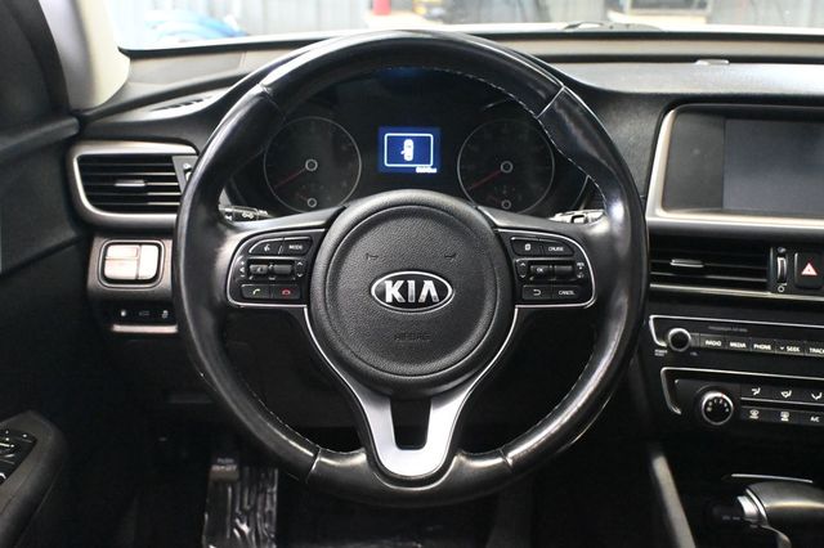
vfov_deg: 35.5
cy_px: 274
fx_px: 858
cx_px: 412
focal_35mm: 38
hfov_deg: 51.3
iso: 12800
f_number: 4.2
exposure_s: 1/40
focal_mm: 25
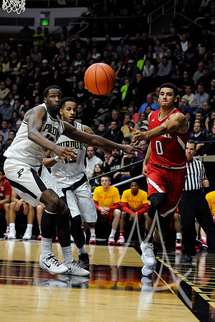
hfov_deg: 13.1
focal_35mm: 105
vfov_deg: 19.4
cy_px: 161
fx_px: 938
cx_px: 108
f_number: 3.5
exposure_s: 1/1000
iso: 4000
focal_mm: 105
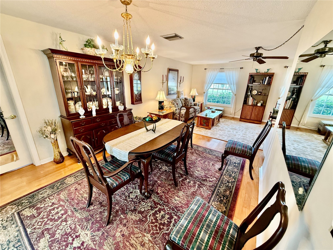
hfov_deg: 102.1
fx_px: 135
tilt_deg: -17.1
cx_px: 166
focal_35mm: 14
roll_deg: -2.0
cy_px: 125
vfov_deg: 85.7
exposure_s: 1/60
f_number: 2.2
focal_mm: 2.22
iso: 250
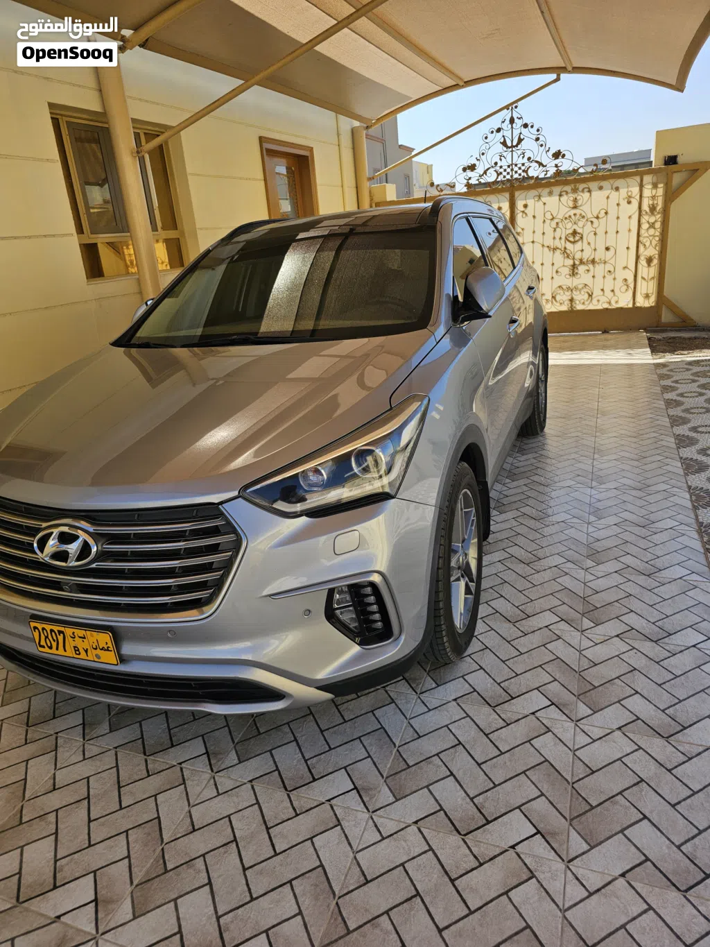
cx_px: 355
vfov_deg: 73.9
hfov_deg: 58.9
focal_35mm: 23
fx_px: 629
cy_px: 474
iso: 10
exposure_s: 1/612
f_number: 1.7
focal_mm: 6.3
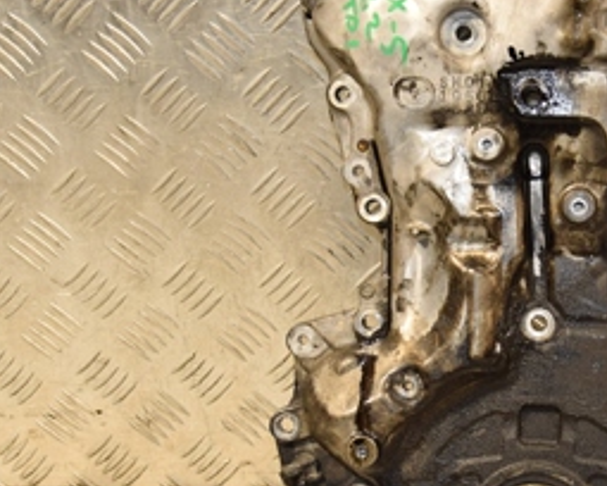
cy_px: 248
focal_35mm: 99
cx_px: 526
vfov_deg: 15.5
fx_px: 1779
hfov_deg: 19.1
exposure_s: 1/200
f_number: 5
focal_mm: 28
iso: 800
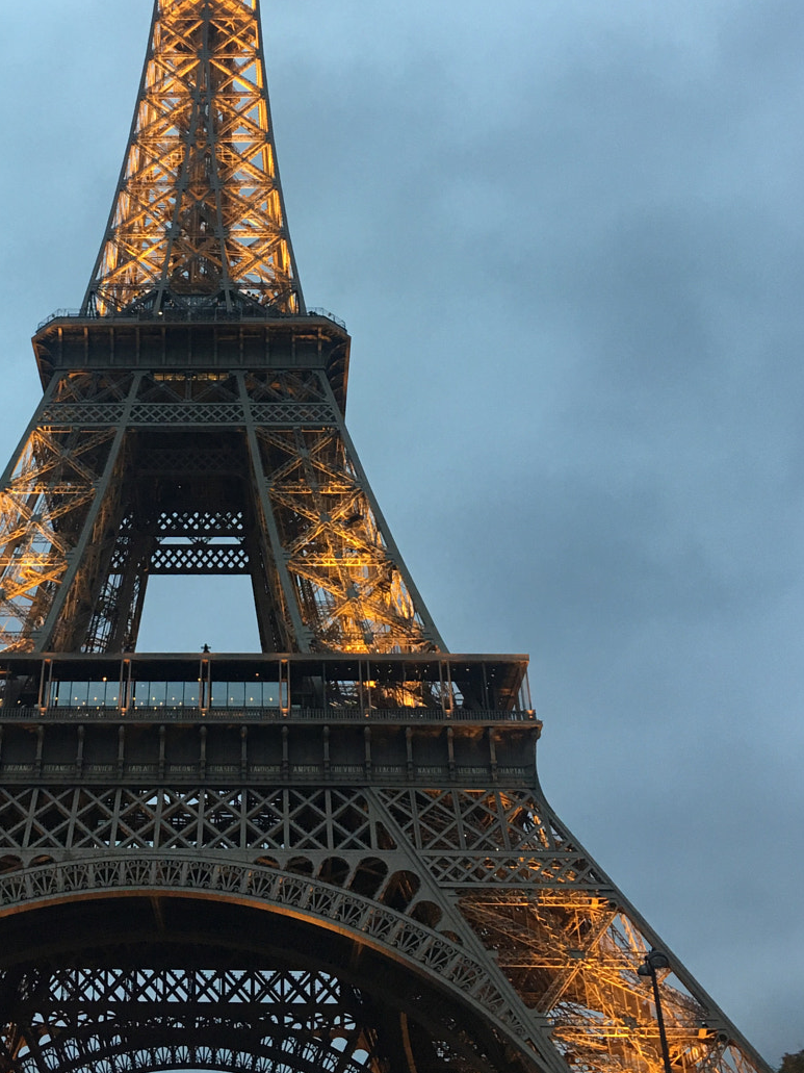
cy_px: 364
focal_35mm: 45
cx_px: 223
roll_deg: -0.2
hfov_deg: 31.7
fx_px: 1394
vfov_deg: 41.6
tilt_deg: +37.3
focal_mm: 4.15
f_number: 2.2
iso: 50
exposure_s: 1/33
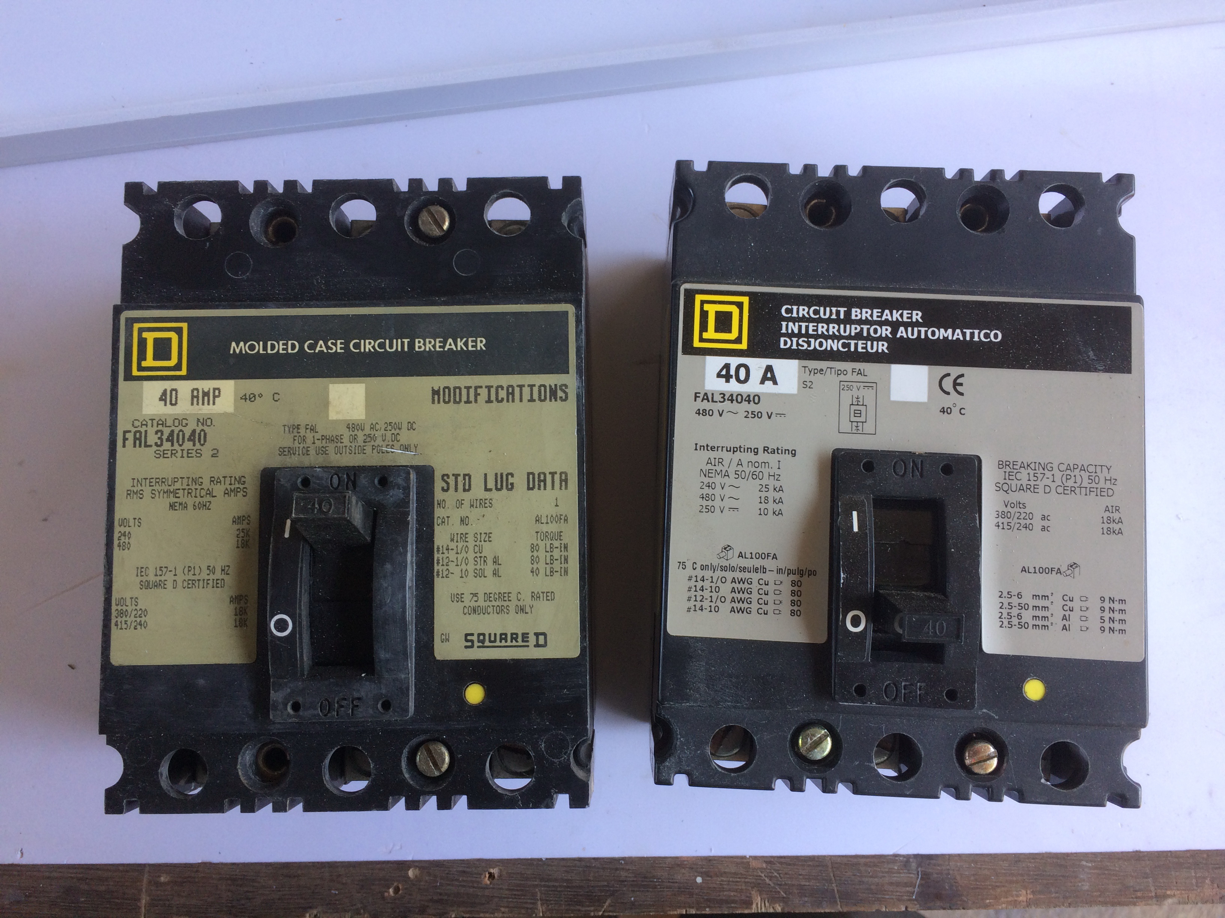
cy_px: 459
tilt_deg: -85.2
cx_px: 612
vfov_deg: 48.2
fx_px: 1026
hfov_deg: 61.7
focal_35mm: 29
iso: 50
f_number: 2.2
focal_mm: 4.15
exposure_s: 1/100
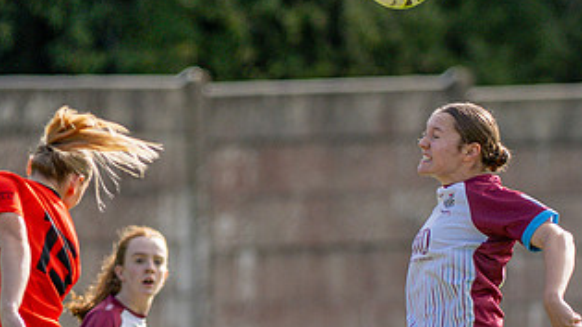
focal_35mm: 1105
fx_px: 17048
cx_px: 342
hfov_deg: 2.0
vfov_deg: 1.1
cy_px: 414
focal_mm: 300
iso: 200
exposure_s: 1/3200
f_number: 2.8
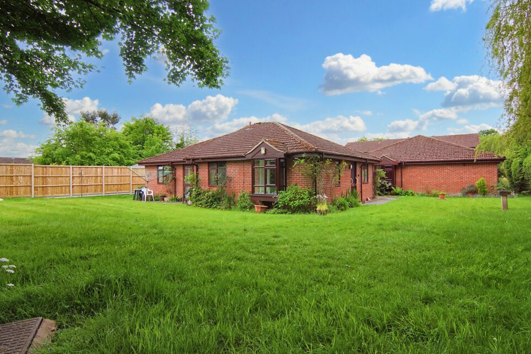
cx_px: 269
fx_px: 259
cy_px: 186
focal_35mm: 18
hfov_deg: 91.5
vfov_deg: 68.8
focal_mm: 11
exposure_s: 1/50
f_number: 11
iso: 100
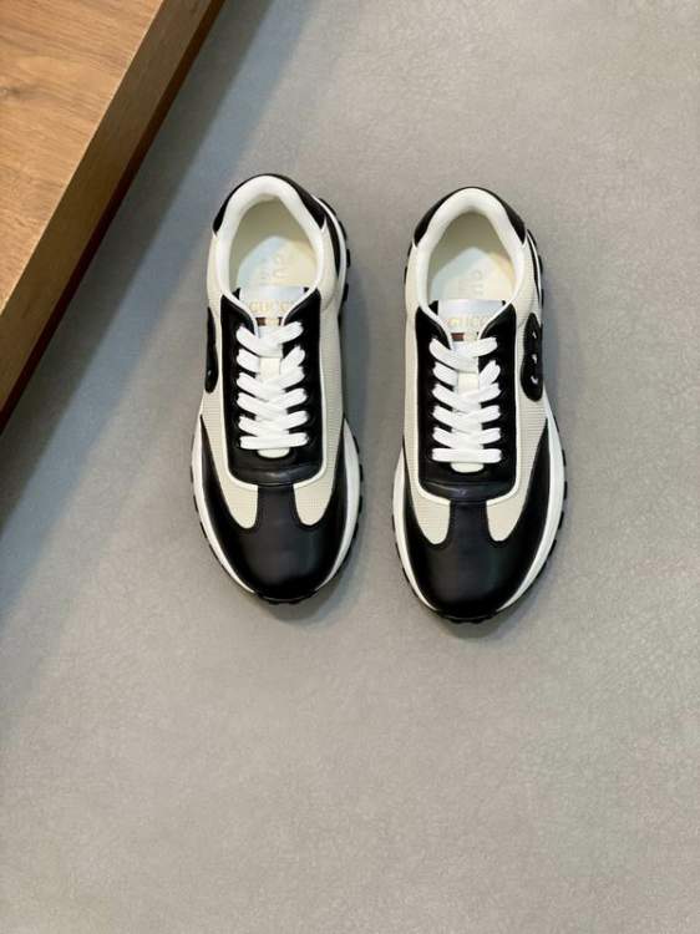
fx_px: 1403
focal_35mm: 52
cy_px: 467
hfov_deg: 28.0
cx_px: 350
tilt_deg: -74.6
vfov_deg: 36.8
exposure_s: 1/100
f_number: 2
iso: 125
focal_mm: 6
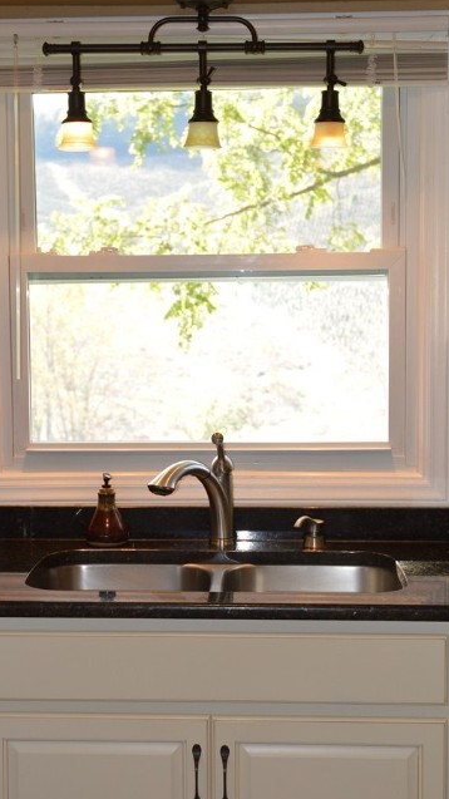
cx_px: 189
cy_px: 406
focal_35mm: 59
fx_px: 1242
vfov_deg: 35.7
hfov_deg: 20.5
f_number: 4
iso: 400
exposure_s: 1/125
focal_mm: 31
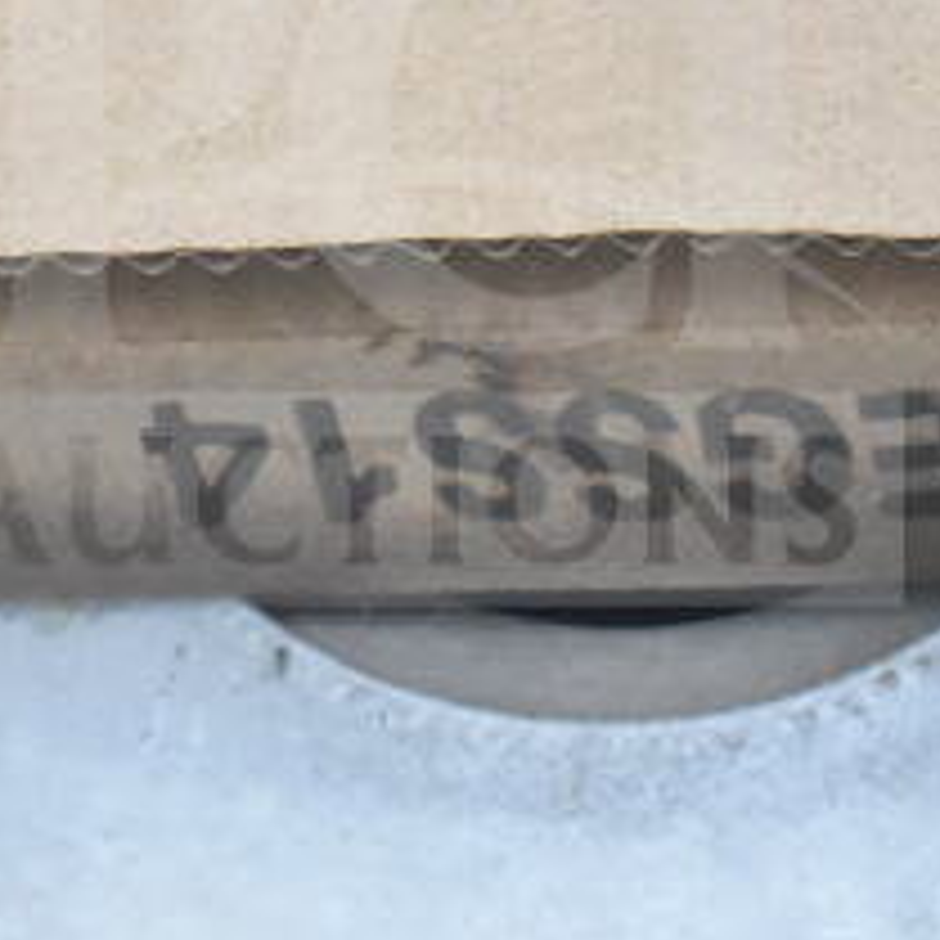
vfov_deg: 8.6
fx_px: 6275
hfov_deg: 8.6
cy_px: 250
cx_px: 396
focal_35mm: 204
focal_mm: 55
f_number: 5.6
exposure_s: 1/4000
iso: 4500
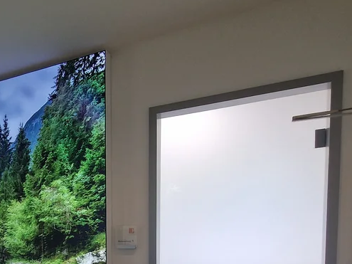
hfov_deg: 45.1
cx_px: 5
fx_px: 356
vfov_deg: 36.2
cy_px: 270
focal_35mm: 35
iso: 80
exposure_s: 1/100
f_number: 2.2
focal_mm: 2.2
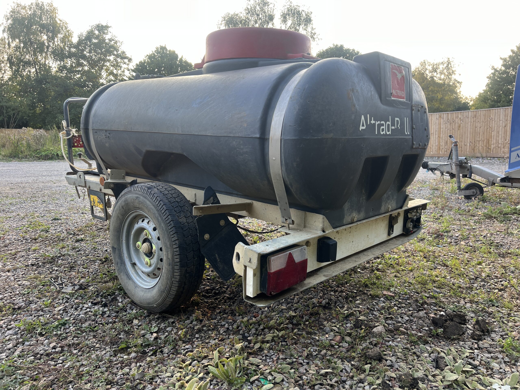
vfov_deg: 53.1
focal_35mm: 26
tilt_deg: -6.7
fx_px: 391
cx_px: 260
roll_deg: +1.0
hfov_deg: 67.3
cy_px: 195
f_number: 1.5
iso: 40
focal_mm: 5.7
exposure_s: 1/171
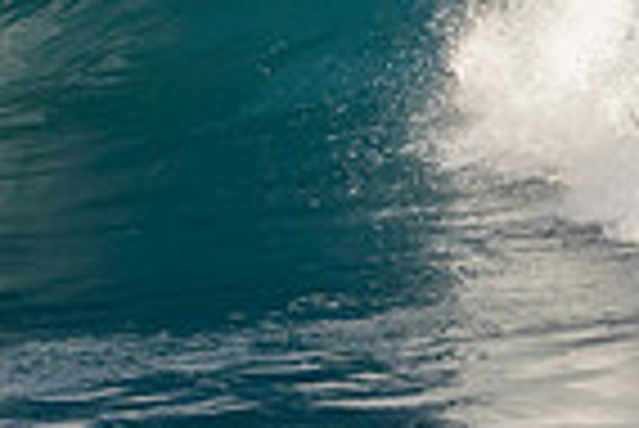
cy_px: -348
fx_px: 41239
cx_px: -449
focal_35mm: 2321
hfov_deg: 0.9
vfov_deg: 0.6
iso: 1800
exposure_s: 1/2000
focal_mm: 510
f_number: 10
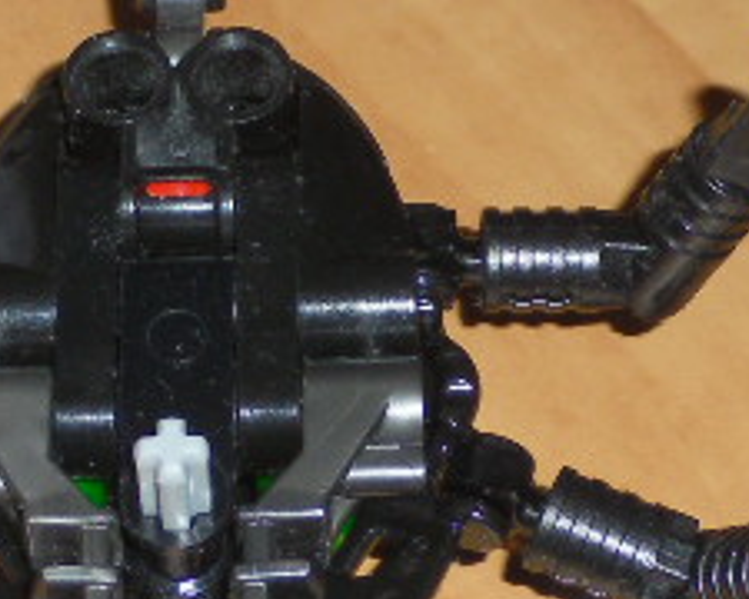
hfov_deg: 6.6
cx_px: 196
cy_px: 476
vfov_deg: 5.3
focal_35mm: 292
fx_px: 6473
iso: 200
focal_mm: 18.9
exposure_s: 1/60
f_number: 5.6
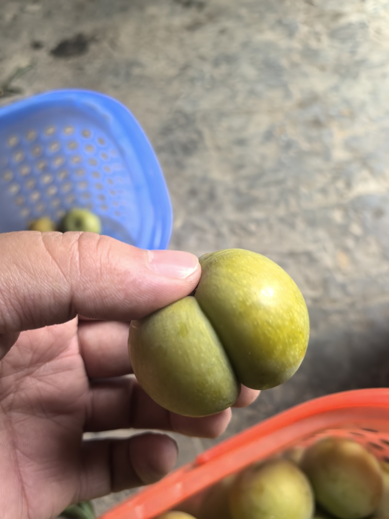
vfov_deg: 65.3
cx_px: 194
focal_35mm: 27
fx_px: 405
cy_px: 260
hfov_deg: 51.3
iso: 400
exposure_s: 1/100
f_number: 2
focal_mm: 5.75
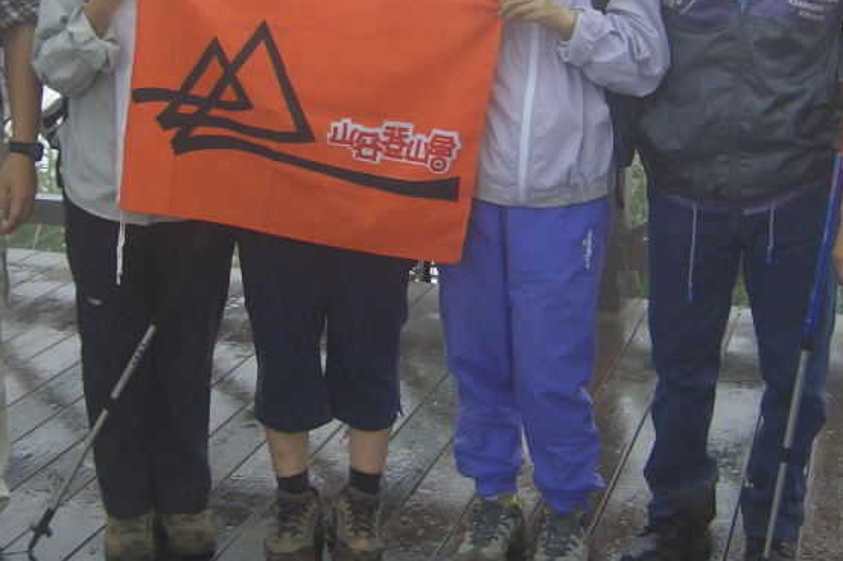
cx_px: 461
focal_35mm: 75
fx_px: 1756
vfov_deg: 18.1
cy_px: 173
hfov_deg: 27.0
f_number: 2.8
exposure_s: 1/125
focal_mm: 8
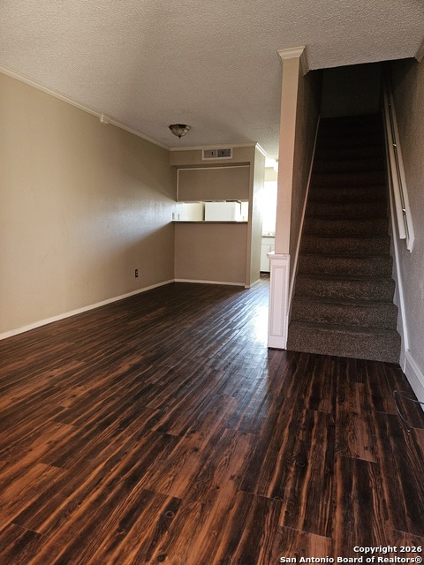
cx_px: 212
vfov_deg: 73.9
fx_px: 376
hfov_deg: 58.9
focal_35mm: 23
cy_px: 282
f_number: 1.8
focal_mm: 5.4
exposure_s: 1/24
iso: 100
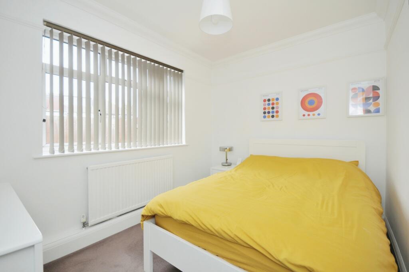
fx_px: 170
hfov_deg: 100.4
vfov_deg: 77.2
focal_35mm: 15
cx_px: 204
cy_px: 136
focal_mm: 10
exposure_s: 1/160
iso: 500
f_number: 6.3
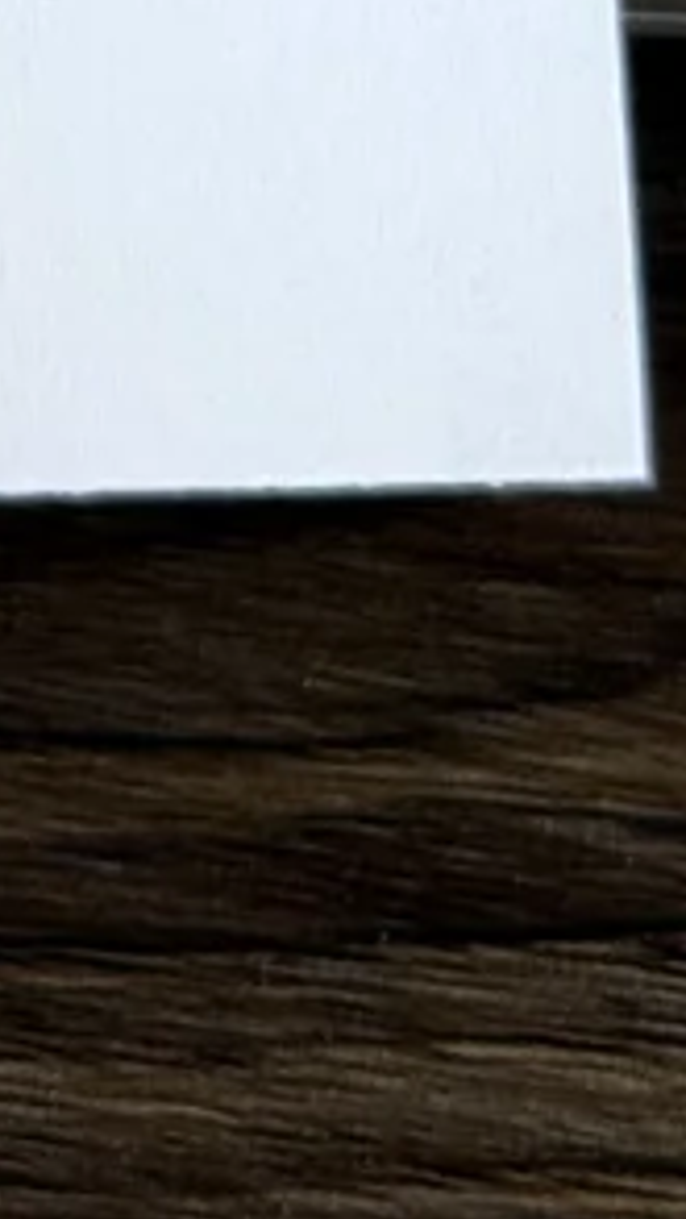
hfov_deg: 4.6
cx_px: -1272
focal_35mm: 257
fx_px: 8304
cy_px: -1573
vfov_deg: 7.9
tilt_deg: -65.5
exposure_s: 1/121
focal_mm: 6.76
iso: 64
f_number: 1.78
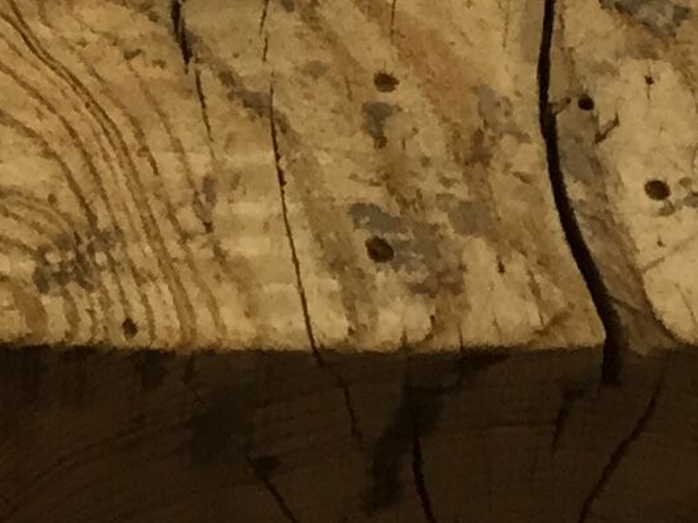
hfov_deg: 11.0
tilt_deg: -37.4
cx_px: -80
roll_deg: -3.2
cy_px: -869
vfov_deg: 7.6
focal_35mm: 178
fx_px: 3589
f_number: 2.2
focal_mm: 4.15
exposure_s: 1/33
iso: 40
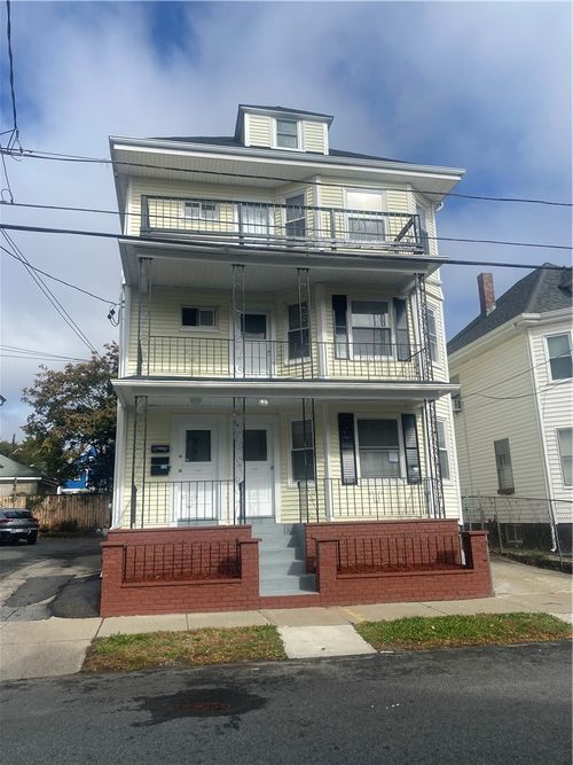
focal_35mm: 26
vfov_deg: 67.3
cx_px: 286
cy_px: 382
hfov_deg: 53.0
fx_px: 574
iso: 32
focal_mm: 4.25
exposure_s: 1/3984
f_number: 1.8
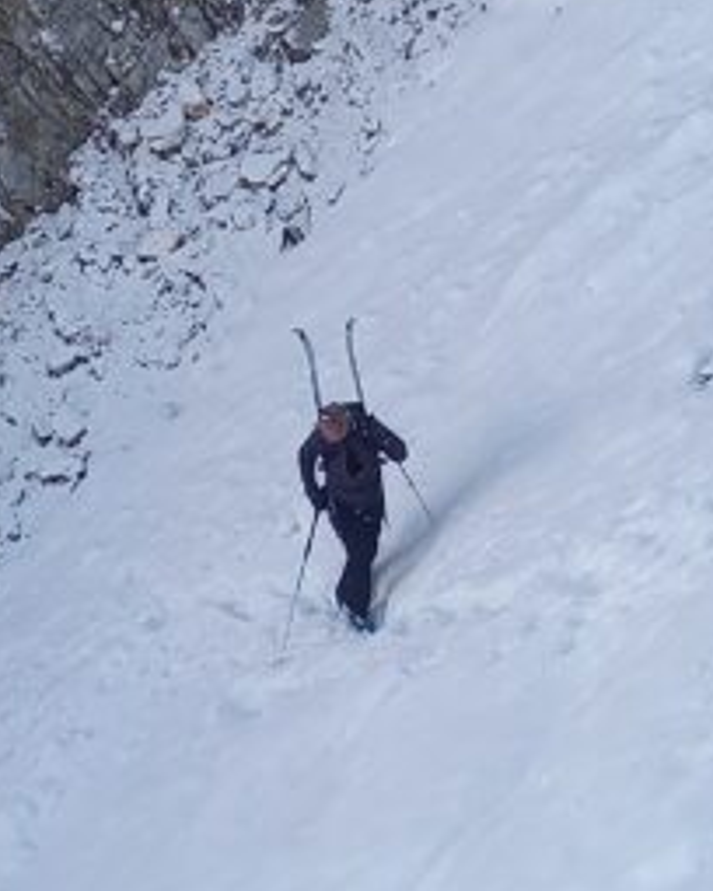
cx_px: 346
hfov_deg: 15.7
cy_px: 454
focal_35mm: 98
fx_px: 2585
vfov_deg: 19.6
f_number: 1.8
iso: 50
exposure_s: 1/485
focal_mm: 4.65
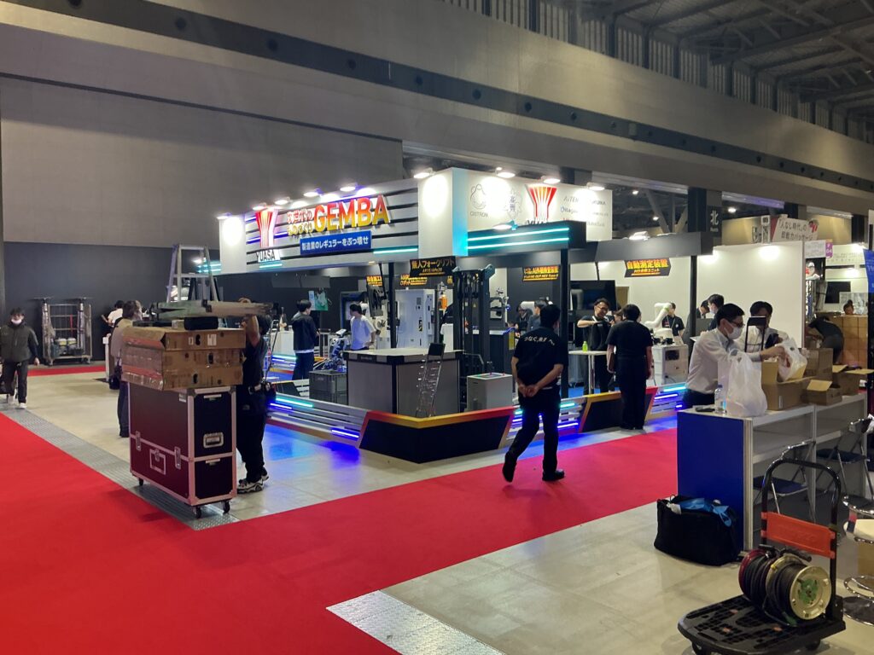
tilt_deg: -4.5
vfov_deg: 48.2
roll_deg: +0.6
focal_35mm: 29
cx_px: 437
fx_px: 732
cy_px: 328
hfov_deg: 61.7
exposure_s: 1/60
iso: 50
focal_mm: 3
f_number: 1.8
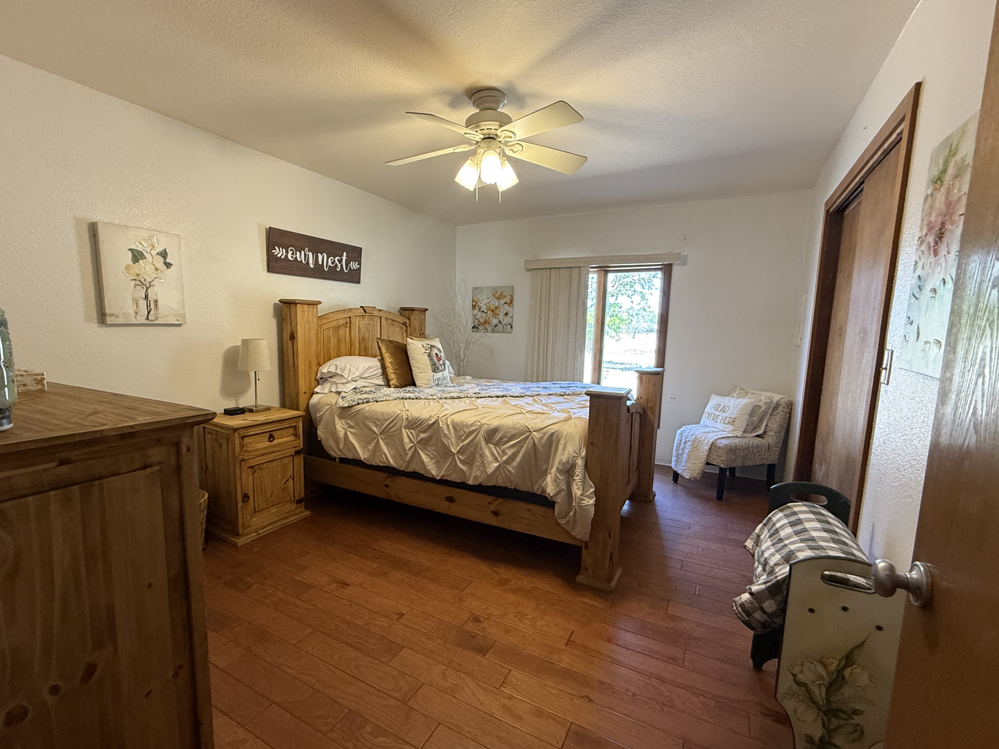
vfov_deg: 78.1
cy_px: 389
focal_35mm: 16
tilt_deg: -8.1
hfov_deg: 94.3
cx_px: 463
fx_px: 462
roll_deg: -1.7
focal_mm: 2.22
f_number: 2.2
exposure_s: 1/60
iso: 320
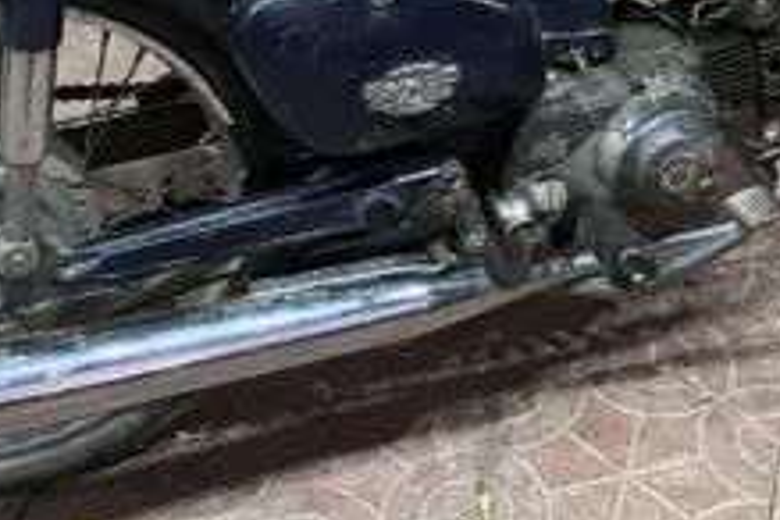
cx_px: 456
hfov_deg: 25.6
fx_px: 1712
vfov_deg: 16.8
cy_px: -39
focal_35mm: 79
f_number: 1.8
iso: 500
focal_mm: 4.25
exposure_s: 1/25
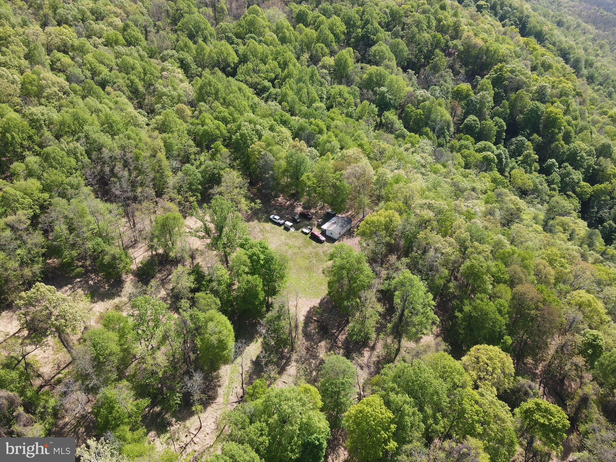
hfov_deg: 71.6
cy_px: 231
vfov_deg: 56.8
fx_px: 427
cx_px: 308
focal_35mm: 24
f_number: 2.8
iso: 100
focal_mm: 4.5
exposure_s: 1/180
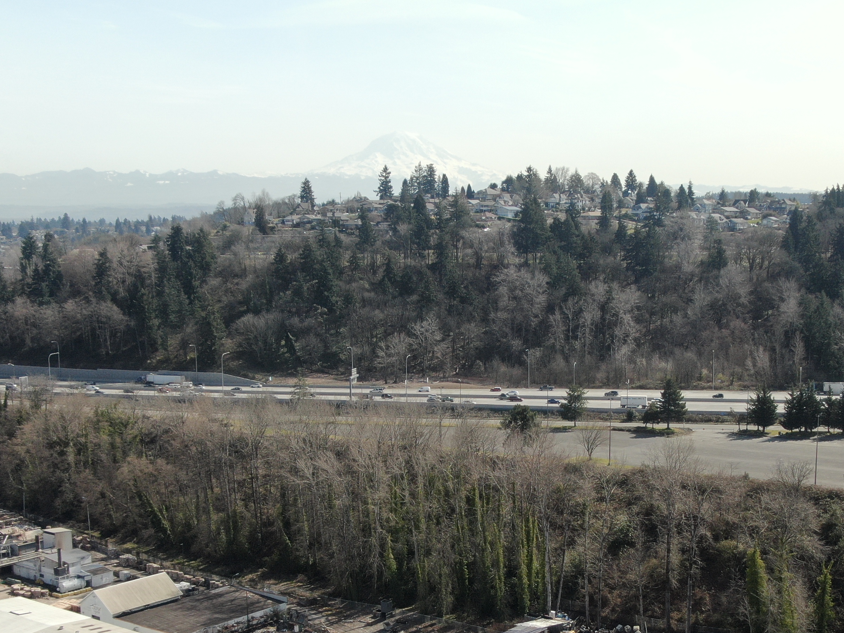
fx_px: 1341
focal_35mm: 55
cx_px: 491
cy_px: 469
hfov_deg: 34.9
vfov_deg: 26.2
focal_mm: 5.69
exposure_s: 1/320
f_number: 3.2
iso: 100
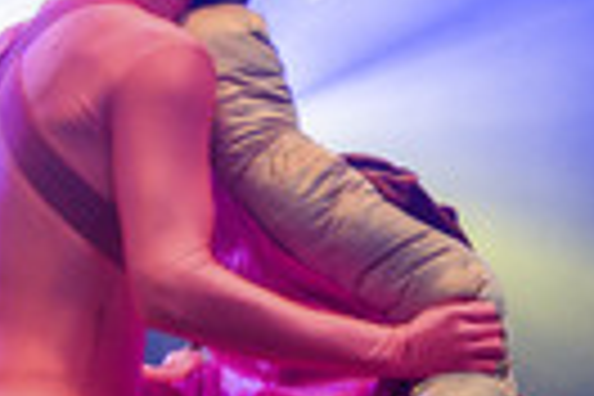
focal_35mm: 102
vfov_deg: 13.0
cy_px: 518
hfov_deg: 18.1
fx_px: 1683
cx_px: 860
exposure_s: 1/400
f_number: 2.8
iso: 1600
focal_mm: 30
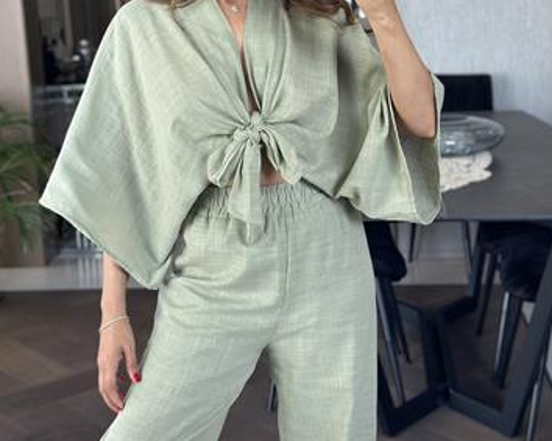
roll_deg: +3.2
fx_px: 1094
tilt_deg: -16.1
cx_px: 267
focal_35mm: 67
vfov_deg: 22.7
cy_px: 142
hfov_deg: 28.3
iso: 125
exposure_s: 1/100
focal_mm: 6.86
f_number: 1.78
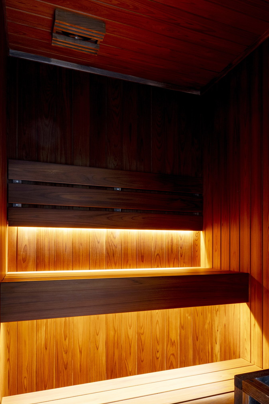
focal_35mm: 25
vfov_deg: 66.6
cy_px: 308
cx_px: 185
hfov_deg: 50.1
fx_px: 280
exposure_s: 5
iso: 100
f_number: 8
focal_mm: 14
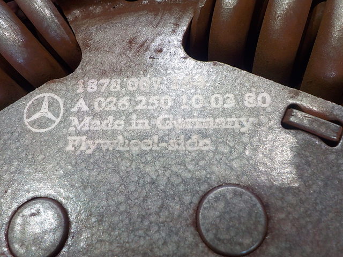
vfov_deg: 46.8
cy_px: 128
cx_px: 172
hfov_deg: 60.0
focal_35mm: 30
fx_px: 297
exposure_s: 1/30
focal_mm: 4.1
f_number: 3.3
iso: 220
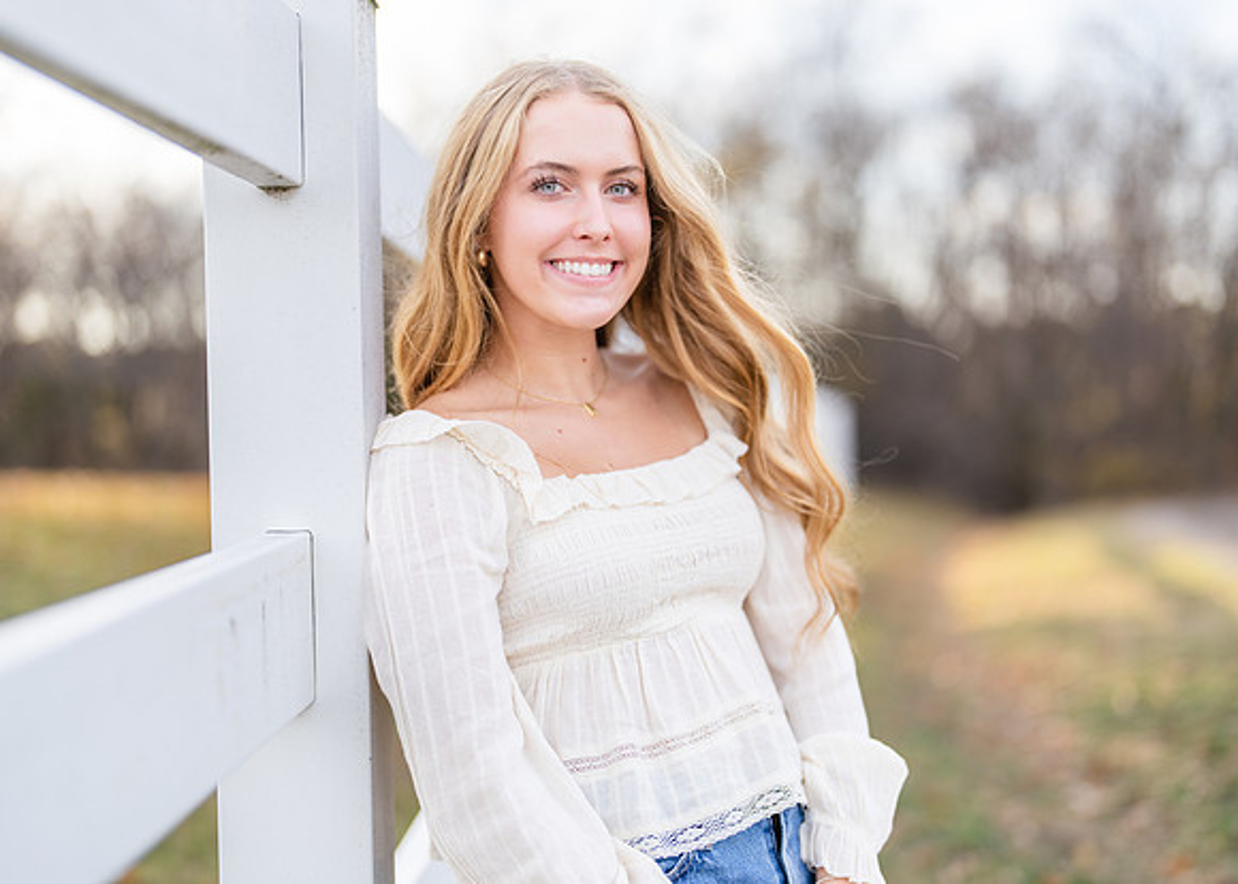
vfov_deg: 27.0
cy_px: 442
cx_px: 619
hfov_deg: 37.2
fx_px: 1842
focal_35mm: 52
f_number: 1.2
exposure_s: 1/1600
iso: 100
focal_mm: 50
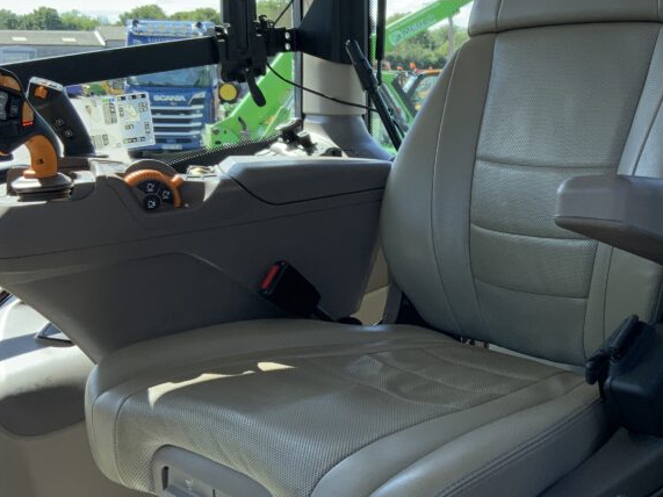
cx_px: 471
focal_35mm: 52
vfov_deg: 28.0
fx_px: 996
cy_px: 255
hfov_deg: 36.2
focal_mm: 3
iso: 16
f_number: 1.8
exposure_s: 1/415
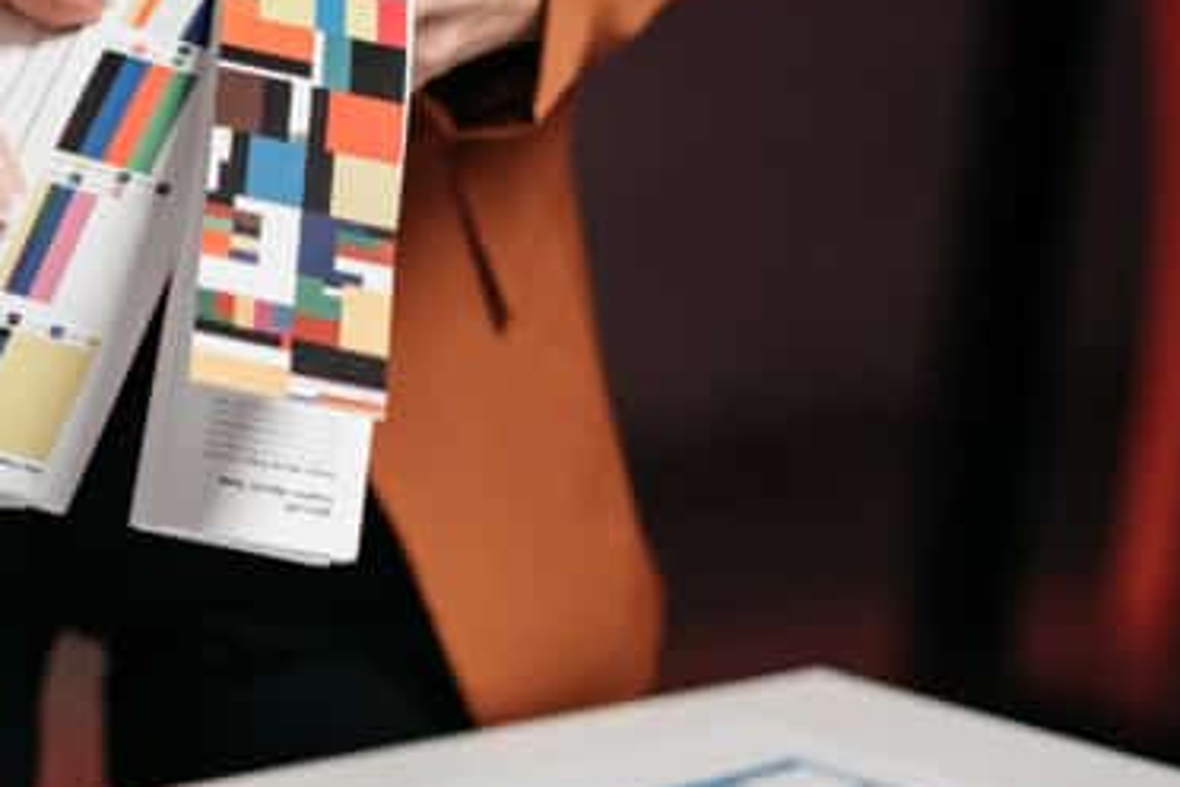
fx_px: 7669
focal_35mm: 234
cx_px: -355
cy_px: 643
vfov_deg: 5.9
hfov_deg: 8.7
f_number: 2.2
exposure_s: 1/160
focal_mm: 85
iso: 250
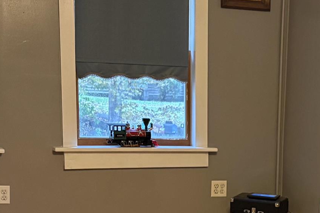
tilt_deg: -13.3
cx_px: 353
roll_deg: -2.6
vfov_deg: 13.5
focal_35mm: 98
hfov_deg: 19.9
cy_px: 270
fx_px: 871
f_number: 1.6
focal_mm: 5.96
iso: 250
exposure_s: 1/60
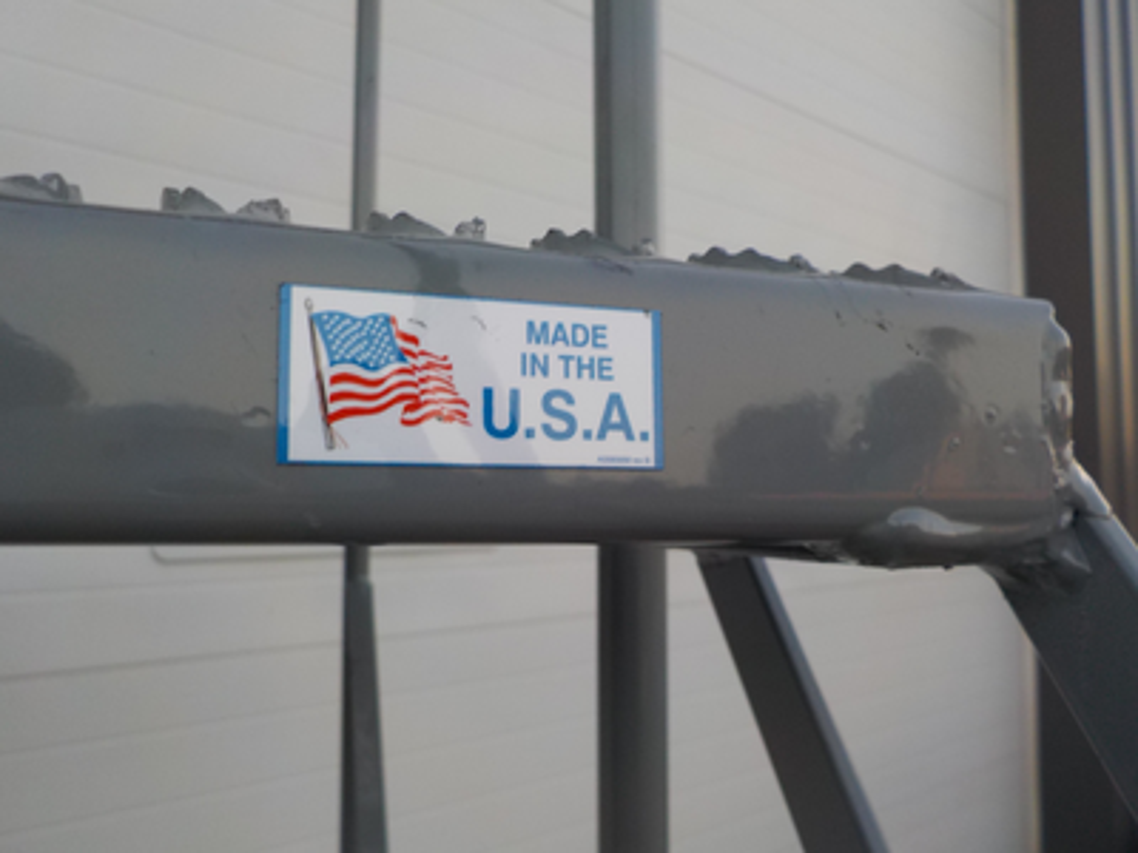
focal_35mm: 30
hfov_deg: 60.0
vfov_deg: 46.8
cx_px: 569
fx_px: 986
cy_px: 426
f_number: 3.3
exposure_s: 1/80
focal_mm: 4.1
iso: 125
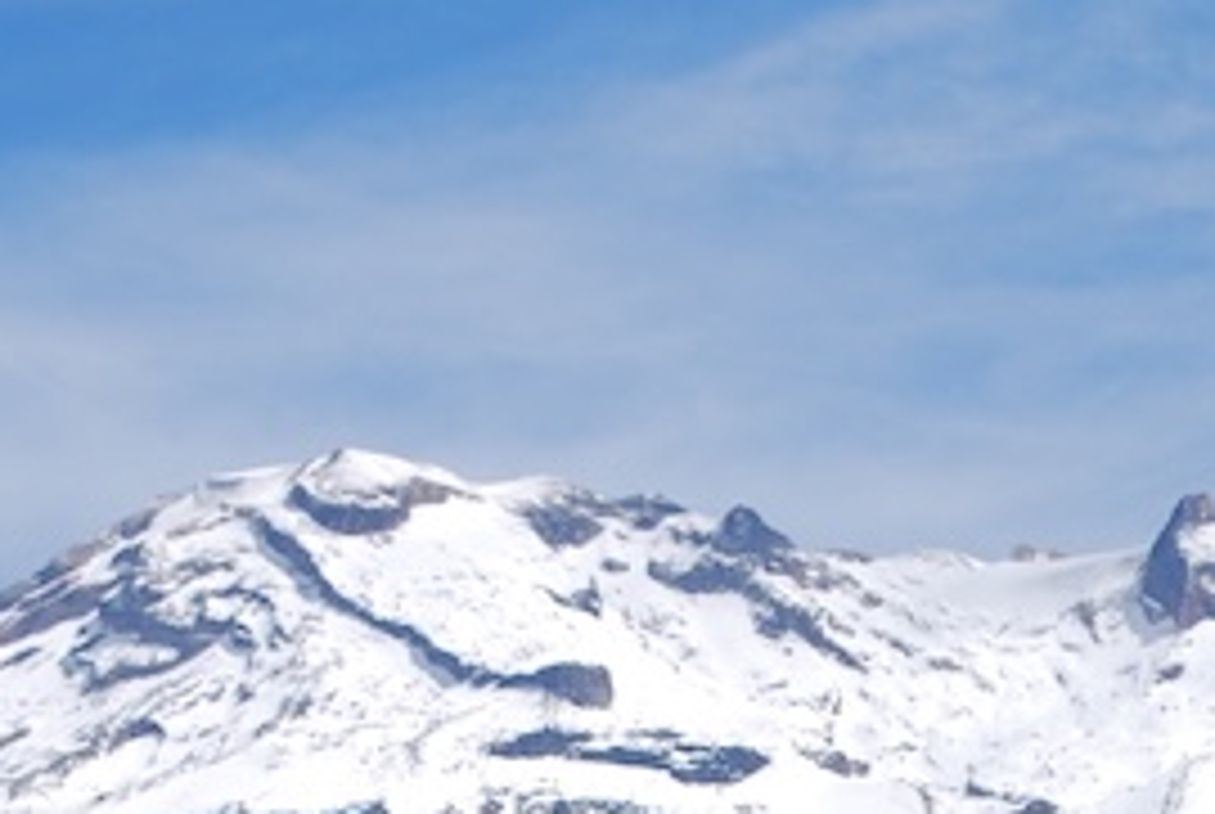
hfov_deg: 6.2
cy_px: 1257
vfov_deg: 4.2
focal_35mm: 330
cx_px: 752
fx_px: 11156
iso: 100
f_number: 9
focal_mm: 55
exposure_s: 1/320
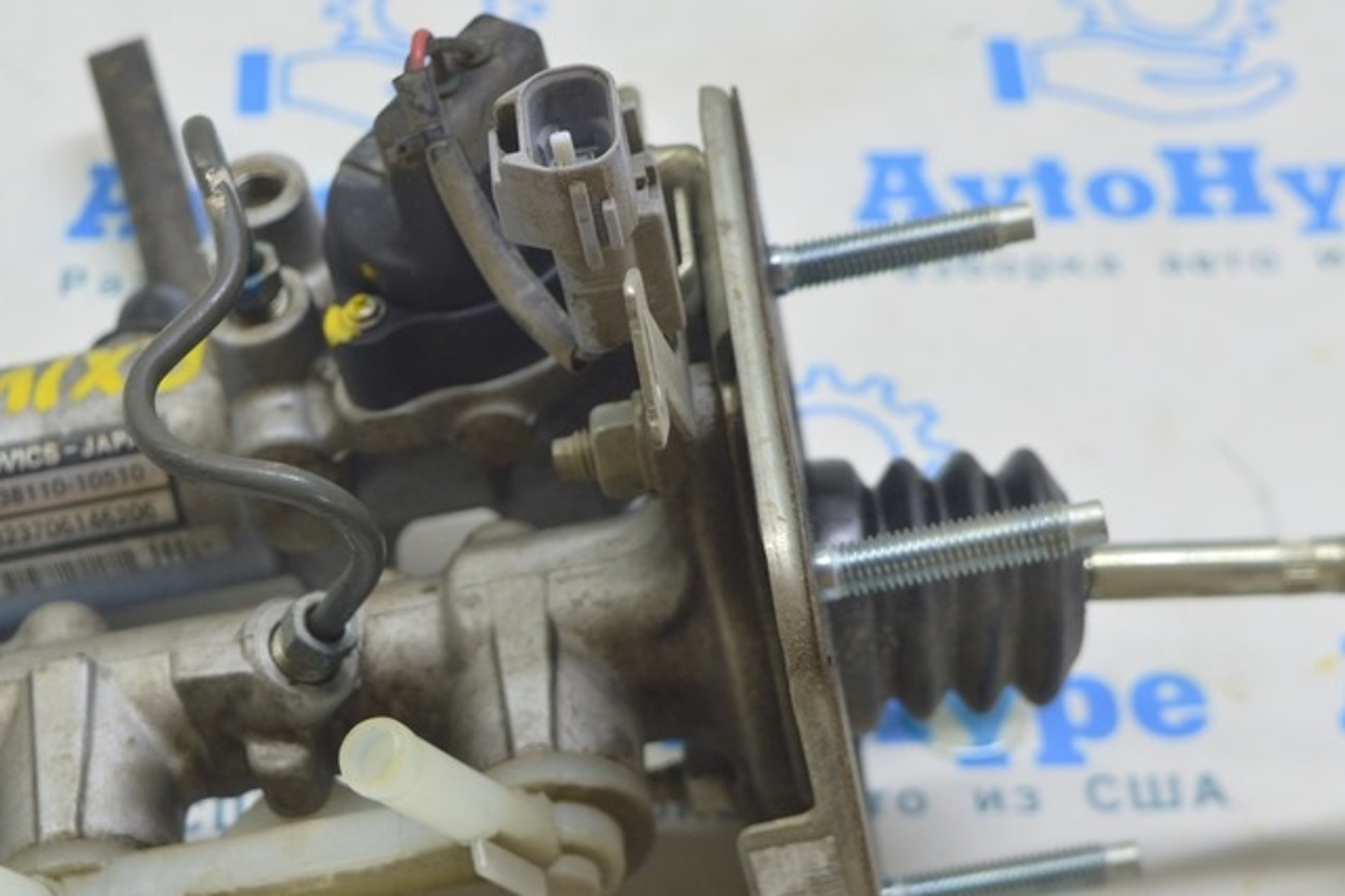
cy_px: 578
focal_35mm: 91
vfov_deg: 15.0
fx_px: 3399
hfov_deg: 22.3
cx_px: 508
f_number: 5.6
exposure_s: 1/20
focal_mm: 38
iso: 400
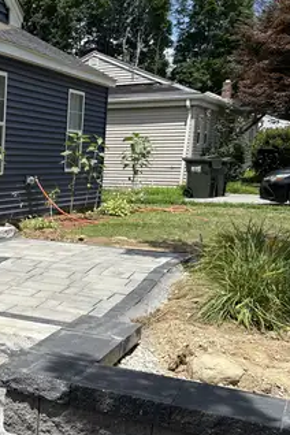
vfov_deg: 38.7
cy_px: 269
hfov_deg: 23.0
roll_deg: -1.7
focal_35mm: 51
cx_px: -104
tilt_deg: -9.2
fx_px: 616
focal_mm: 5.96
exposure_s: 1/4329
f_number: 1.6
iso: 50
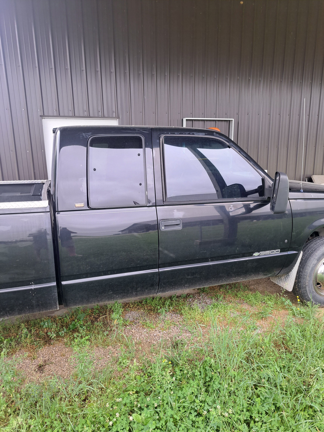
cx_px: 162
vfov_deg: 71.6
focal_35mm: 24
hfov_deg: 56.8
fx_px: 300
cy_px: 216
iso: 50
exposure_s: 1/120
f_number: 1.8
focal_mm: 5.23
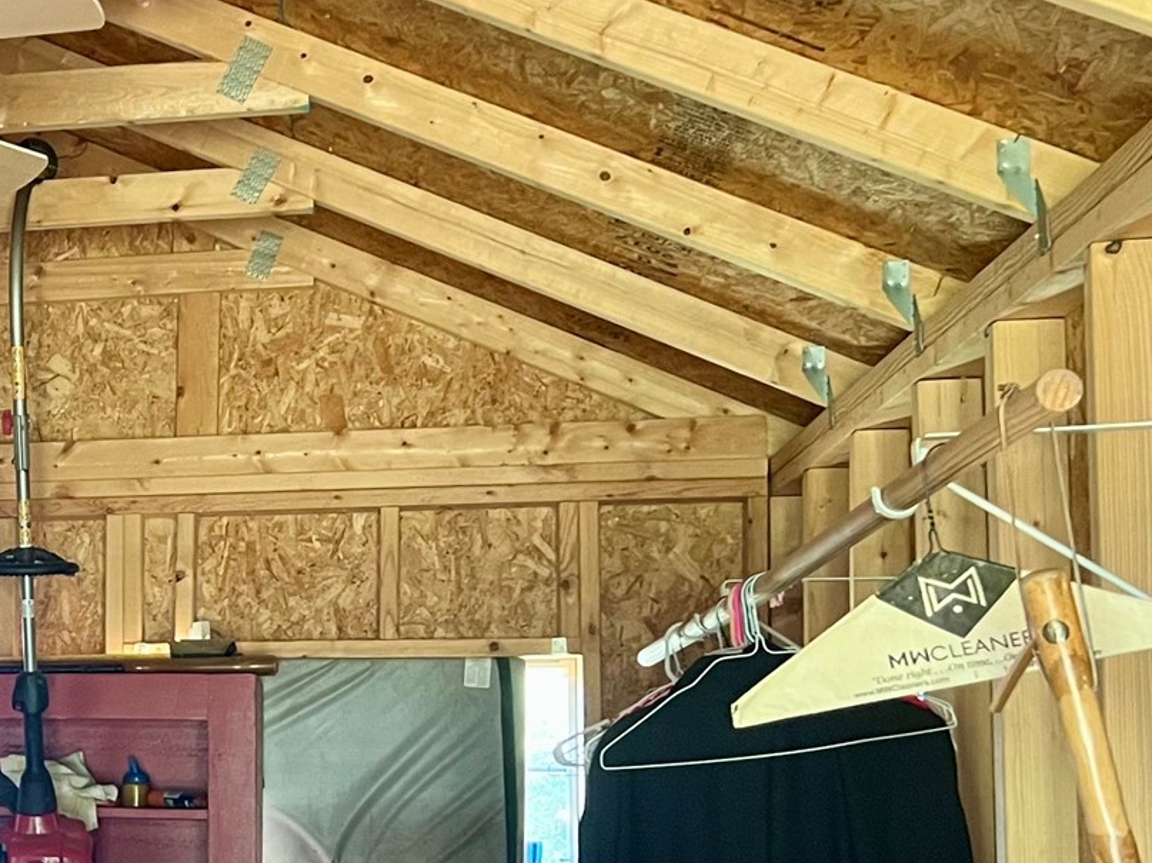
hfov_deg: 26.5
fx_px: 2196
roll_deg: +1.3
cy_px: 678
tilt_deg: +3.2
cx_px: -187
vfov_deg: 22.0
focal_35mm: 66
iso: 400
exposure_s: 1/60
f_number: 1.5
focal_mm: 5.7
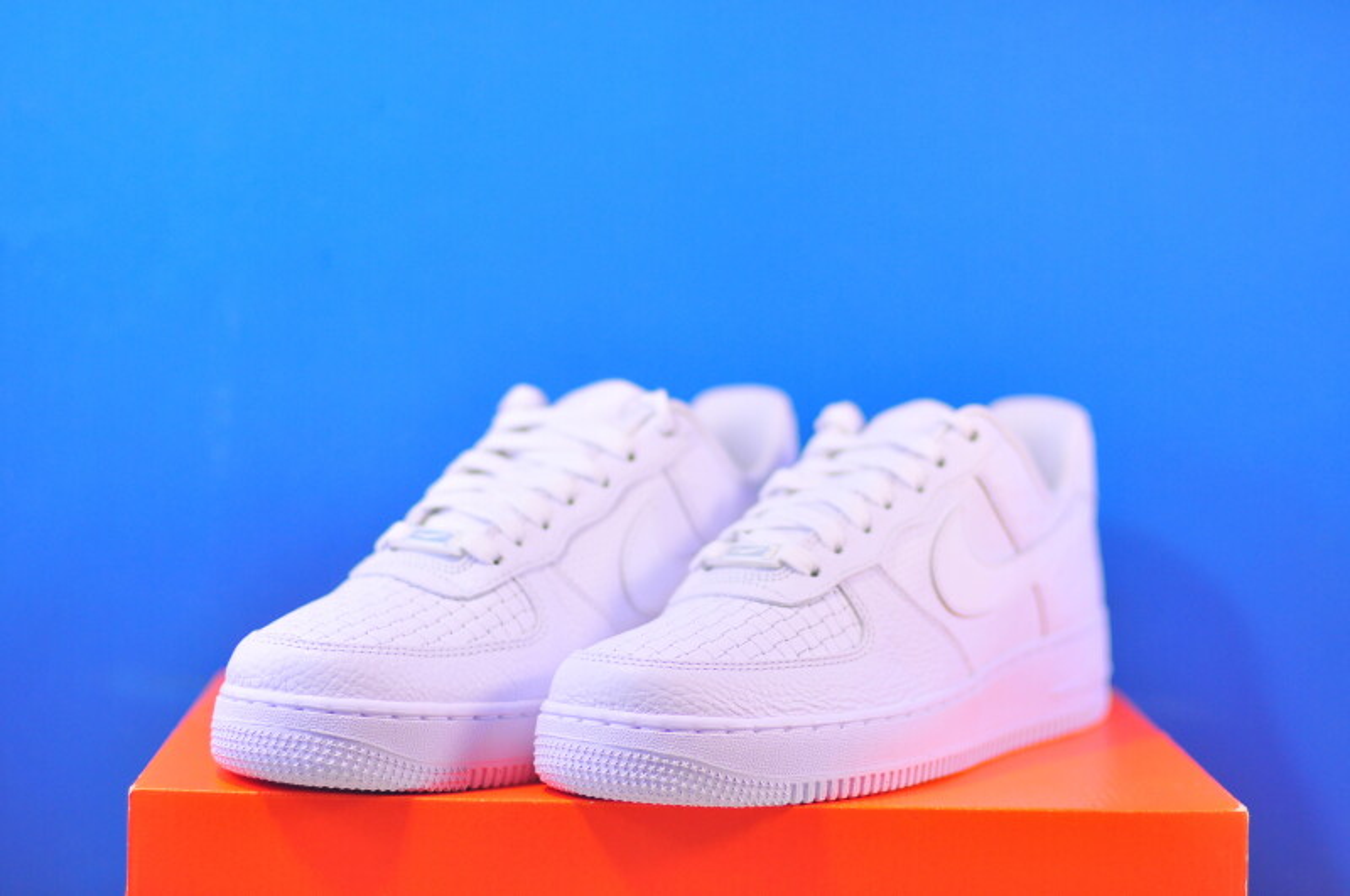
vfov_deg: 18.1
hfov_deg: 27.0
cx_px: 675
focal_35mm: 75
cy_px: 448
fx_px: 2808
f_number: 2
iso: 250
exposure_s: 1/320
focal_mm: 50
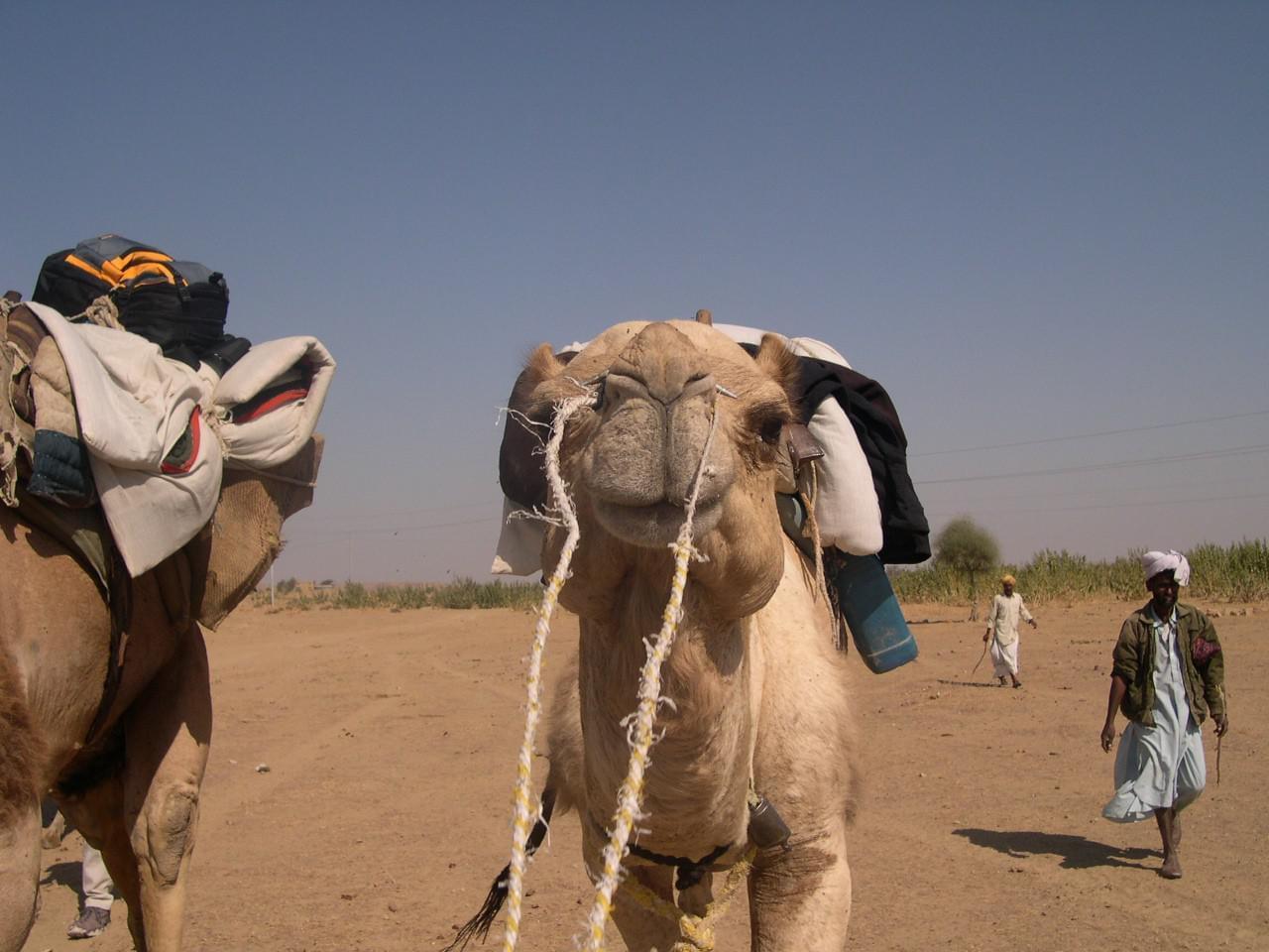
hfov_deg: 49.0
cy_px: 476
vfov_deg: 37.7
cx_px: 634
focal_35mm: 38
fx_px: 1393
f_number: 7.6
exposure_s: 1/479
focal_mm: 8
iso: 100
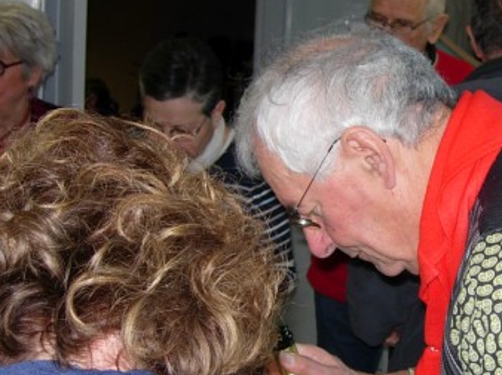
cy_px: 193
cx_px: 438
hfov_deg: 26.3
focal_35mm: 72
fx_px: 1043
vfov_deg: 20.4
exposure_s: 1/64
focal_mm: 7.8
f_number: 2.8
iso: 79
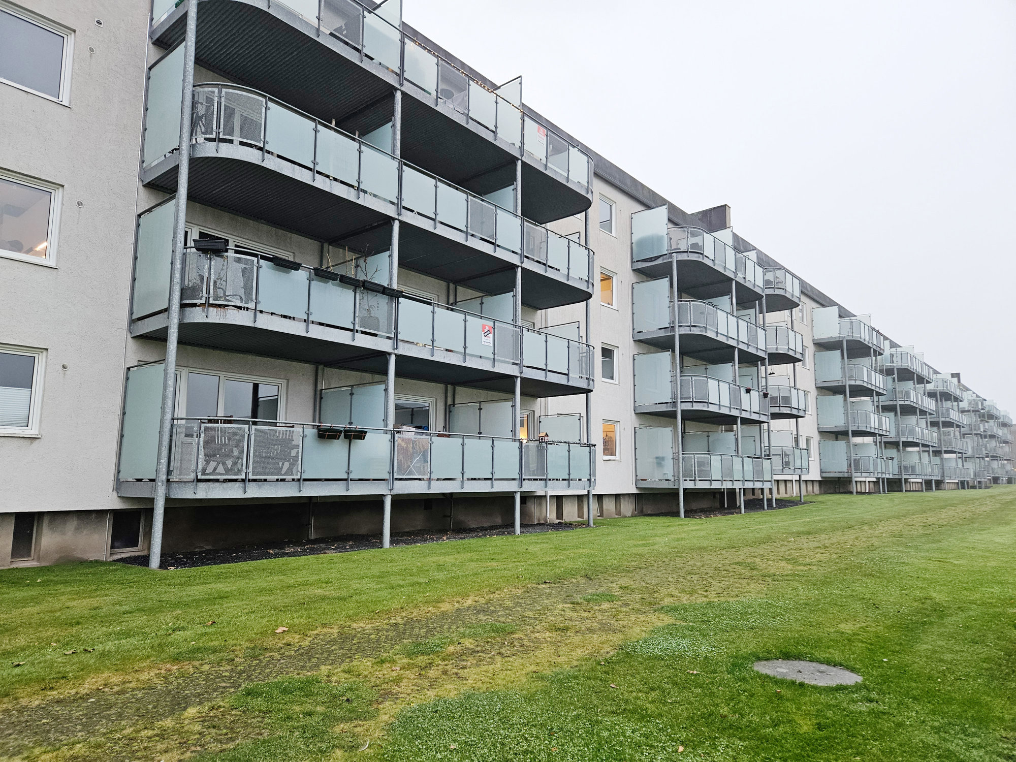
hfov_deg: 73.9
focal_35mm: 23
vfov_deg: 58.9
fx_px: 675
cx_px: 508
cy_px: 381
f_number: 1.8
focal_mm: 5.4
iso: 200
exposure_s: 1/100
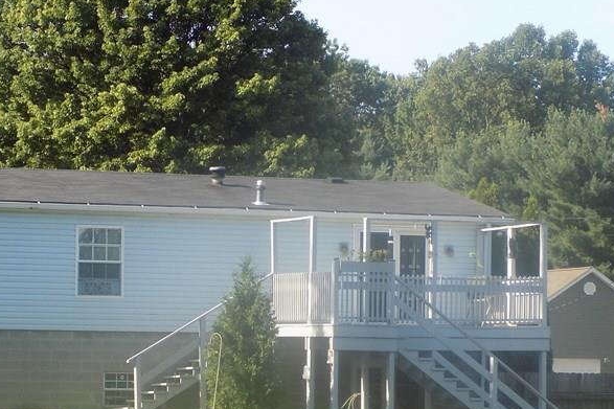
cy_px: 372
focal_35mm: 127
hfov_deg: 16.1
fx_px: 2165
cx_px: 175
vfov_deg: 10.7
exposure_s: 1/200
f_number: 4.2
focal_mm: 12.5
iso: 80
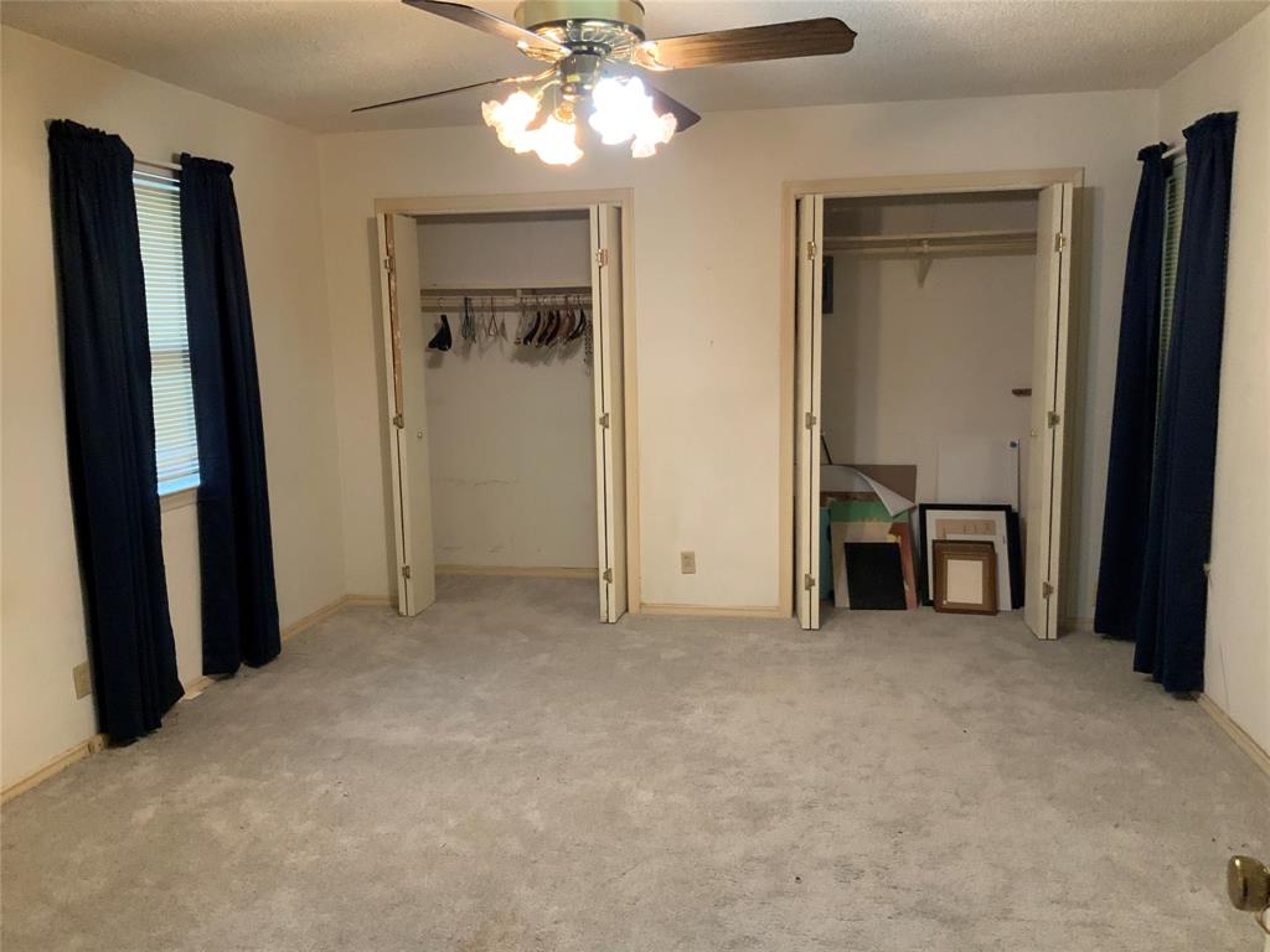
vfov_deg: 48.2
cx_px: 635
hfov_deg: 61.7
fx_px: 1064
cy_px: 476
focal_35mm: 29
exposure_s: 1/60
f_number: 1.8
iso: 250
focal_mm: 3
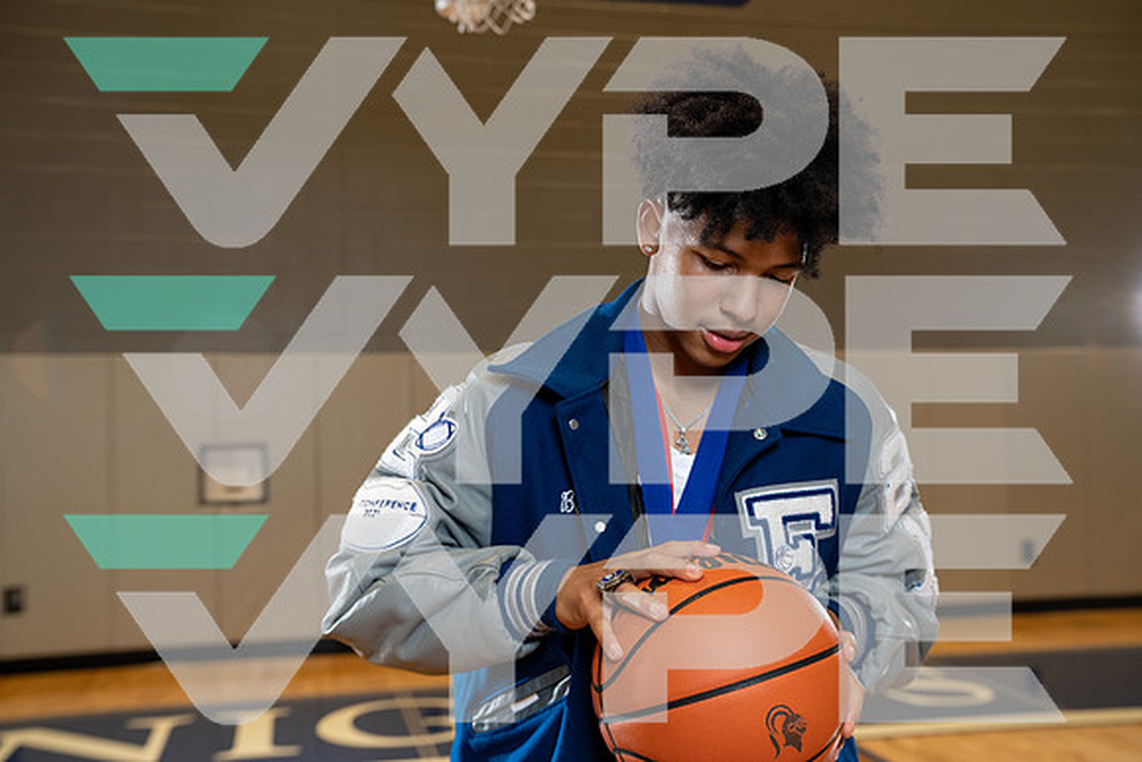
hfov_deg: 49.5
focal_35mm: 39
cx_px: 571
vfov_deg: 34.2
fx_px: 1237
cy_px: 381
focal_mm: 39
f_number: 4
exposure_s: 1/125
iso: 400
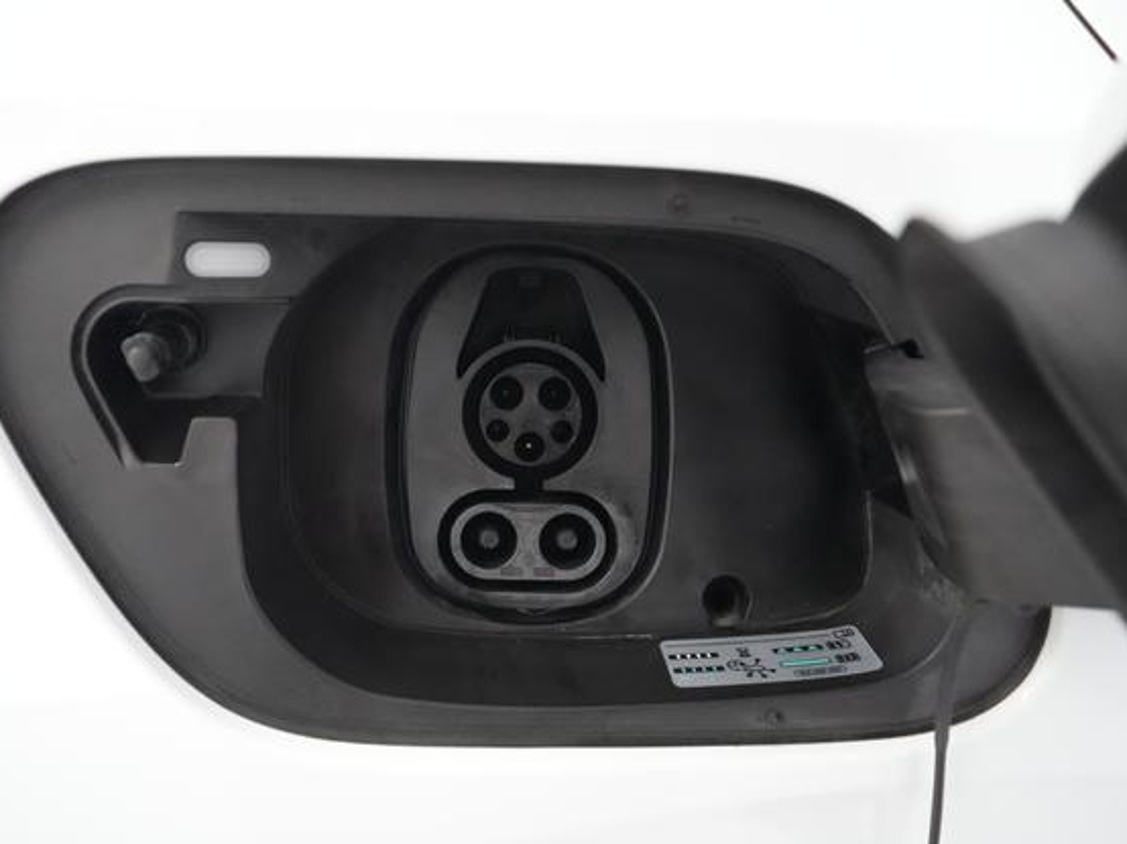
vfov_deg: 46.8
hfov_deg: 59.8
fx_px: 976
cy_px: 417
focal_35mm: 30
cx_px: 500
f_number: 4
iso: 20000
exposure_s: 1/320
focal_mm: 27
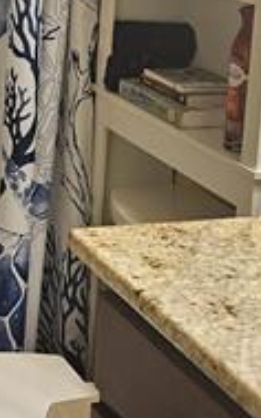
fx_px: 1128
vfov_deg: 20.6
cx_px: -135
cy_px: 49
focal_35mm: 99
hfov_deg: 12.5
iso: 200
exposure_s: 1/120
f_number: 1.8
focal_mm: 5.4
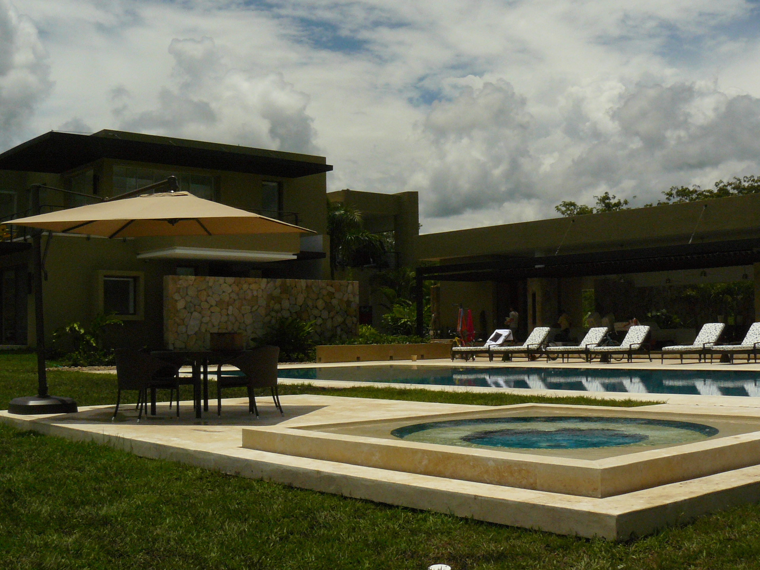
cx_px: 380
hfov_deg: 42.9
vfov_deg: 32.9
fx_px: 966
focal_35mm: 44
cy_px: 285
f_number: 8
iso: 200
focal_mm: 6.1
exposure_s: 1/2000
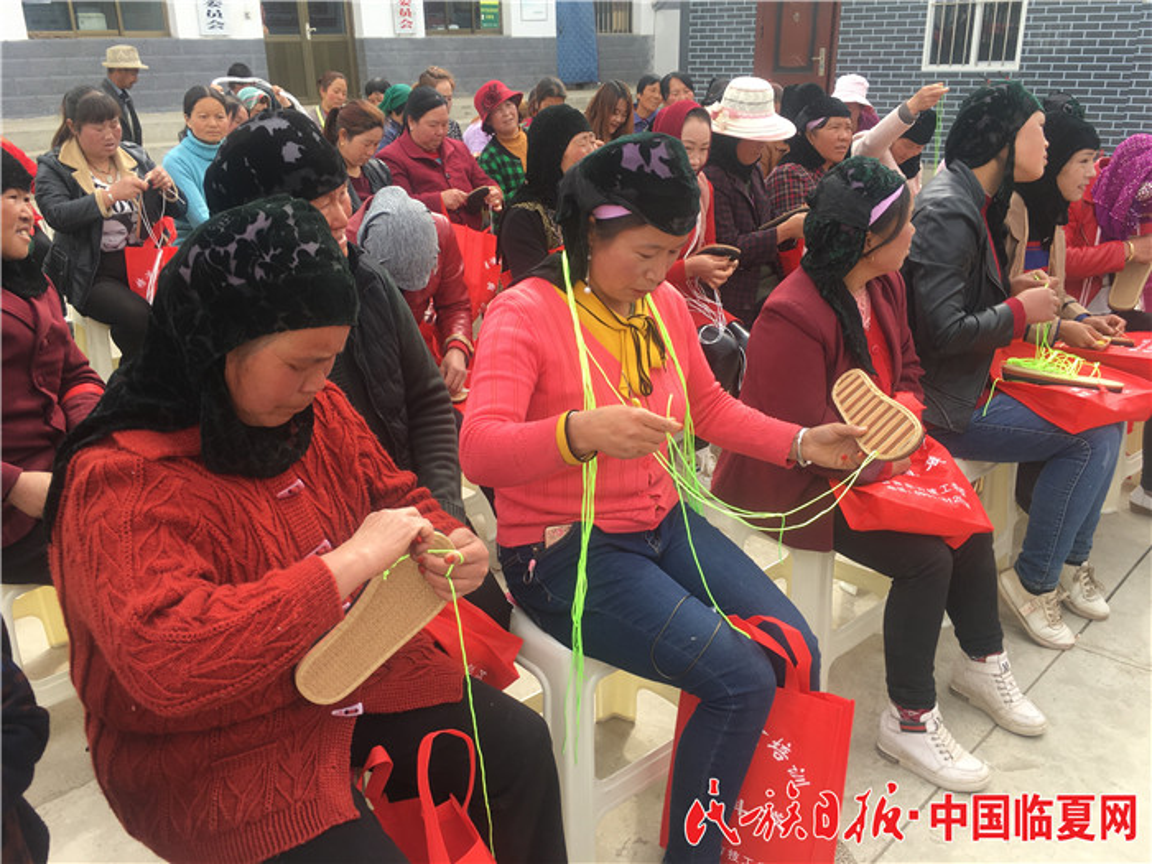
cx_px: 576
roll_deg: +0.9
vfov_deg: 48.2
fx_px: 965
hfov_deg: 61.7
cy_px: 432
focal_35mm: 29
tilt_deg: -21.9
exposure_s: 1/363
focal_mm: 4.15
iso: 25
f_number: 2.2
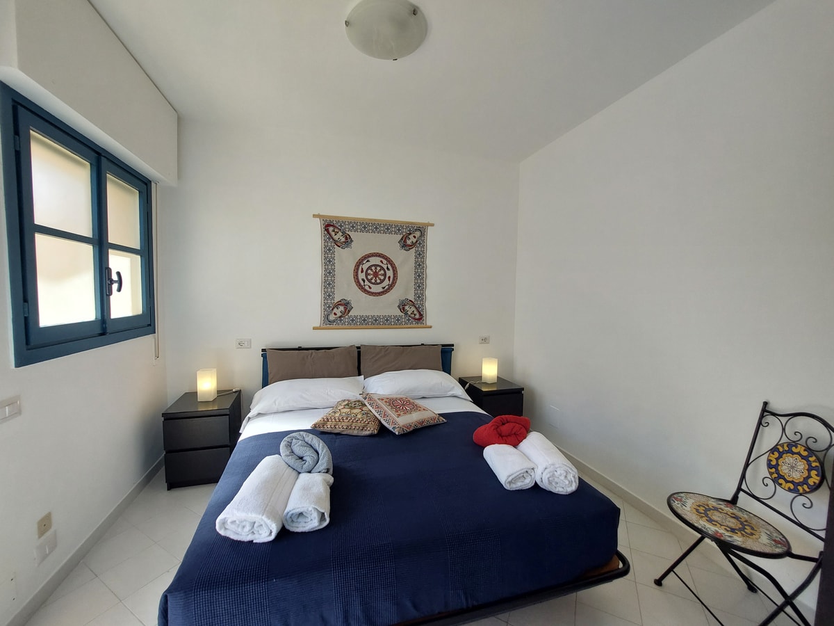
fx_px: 313
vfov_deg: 89.9
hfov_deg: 106.2
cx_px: 417
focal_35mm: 13
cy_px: 313
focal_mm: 1.74
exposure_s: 1/266
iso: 50
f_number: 2.2
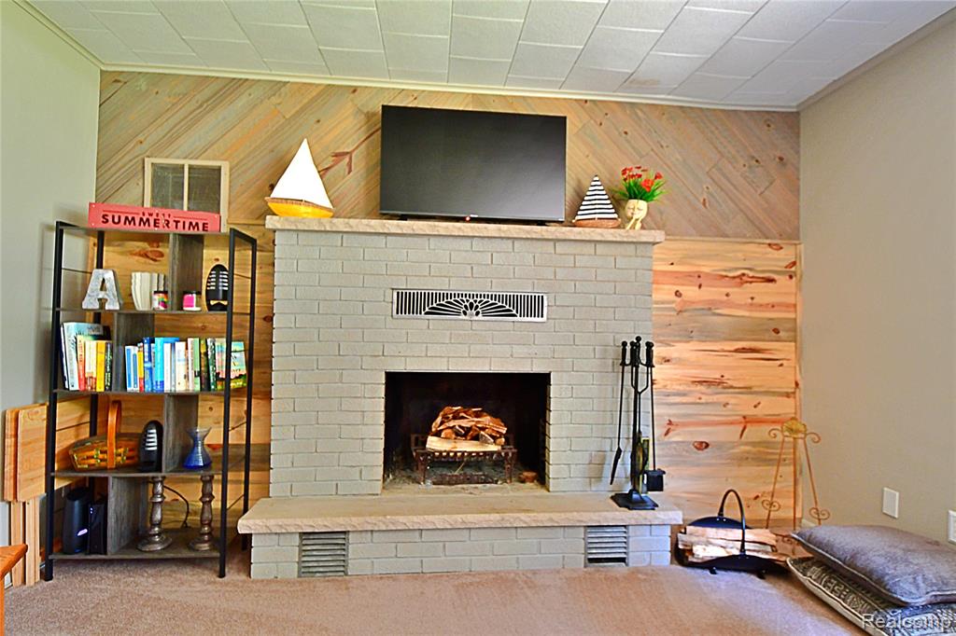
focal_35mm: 17
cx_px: 478
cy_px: 318
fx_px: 451
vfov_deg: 70.4
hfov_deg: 93.3
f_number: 6.3
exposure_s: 1/15
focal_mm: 11.5
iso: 800
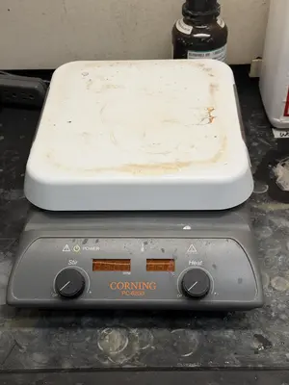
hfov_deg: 30.3
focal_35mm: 48
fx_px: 534
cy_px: 192
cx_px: 144
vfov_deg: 39.7
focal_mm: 6.76
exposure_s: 1/126
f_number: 1.78
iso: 64
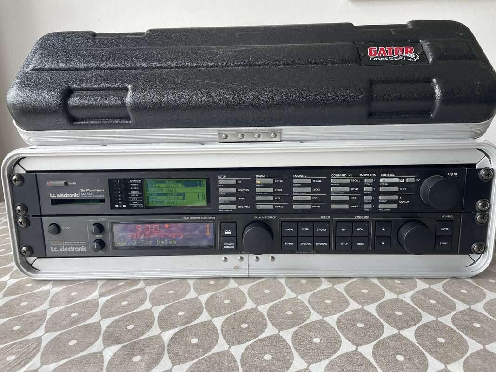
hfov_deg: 67.3
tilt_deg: -11.3
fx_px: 373
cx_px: 248
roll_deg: +1.0
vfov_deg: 53.1
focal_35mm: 26
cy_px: 186
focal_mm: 4.2
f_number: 1.6
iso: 40
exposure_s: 1/121
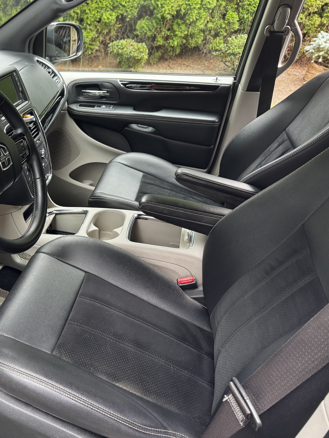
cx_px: 28
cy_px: 217
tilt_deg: -30.7
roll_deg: -3.3
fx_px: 418
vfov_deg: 55.3
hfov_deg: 39.6
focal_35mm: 33
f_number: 1.78
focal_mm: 6.76
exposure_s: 1/121
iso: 160
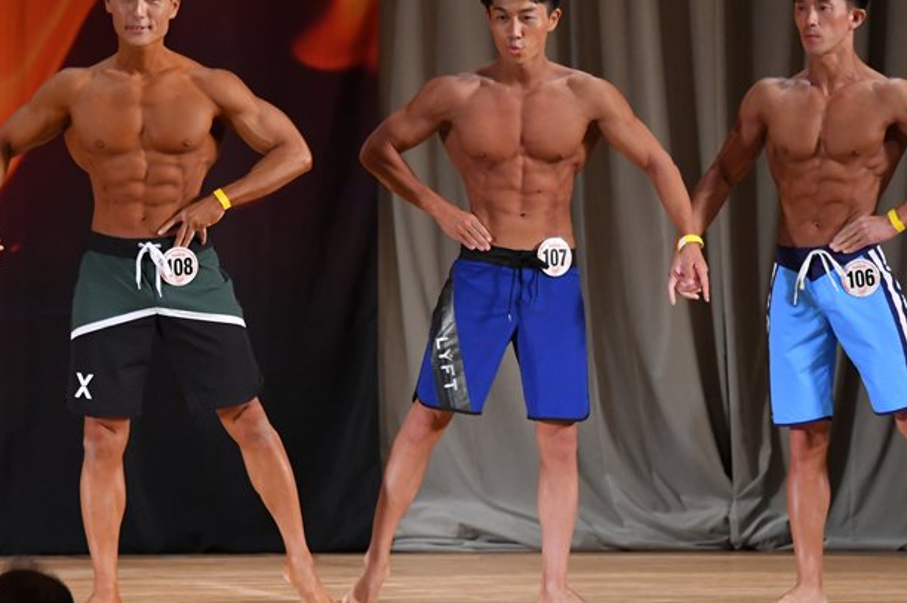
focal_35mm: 323
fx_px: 8131
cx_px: 484
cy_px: 273
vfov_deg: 4.2
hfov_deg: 6.4
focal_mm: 170
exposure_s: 1/400
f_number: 5.6
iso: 3200
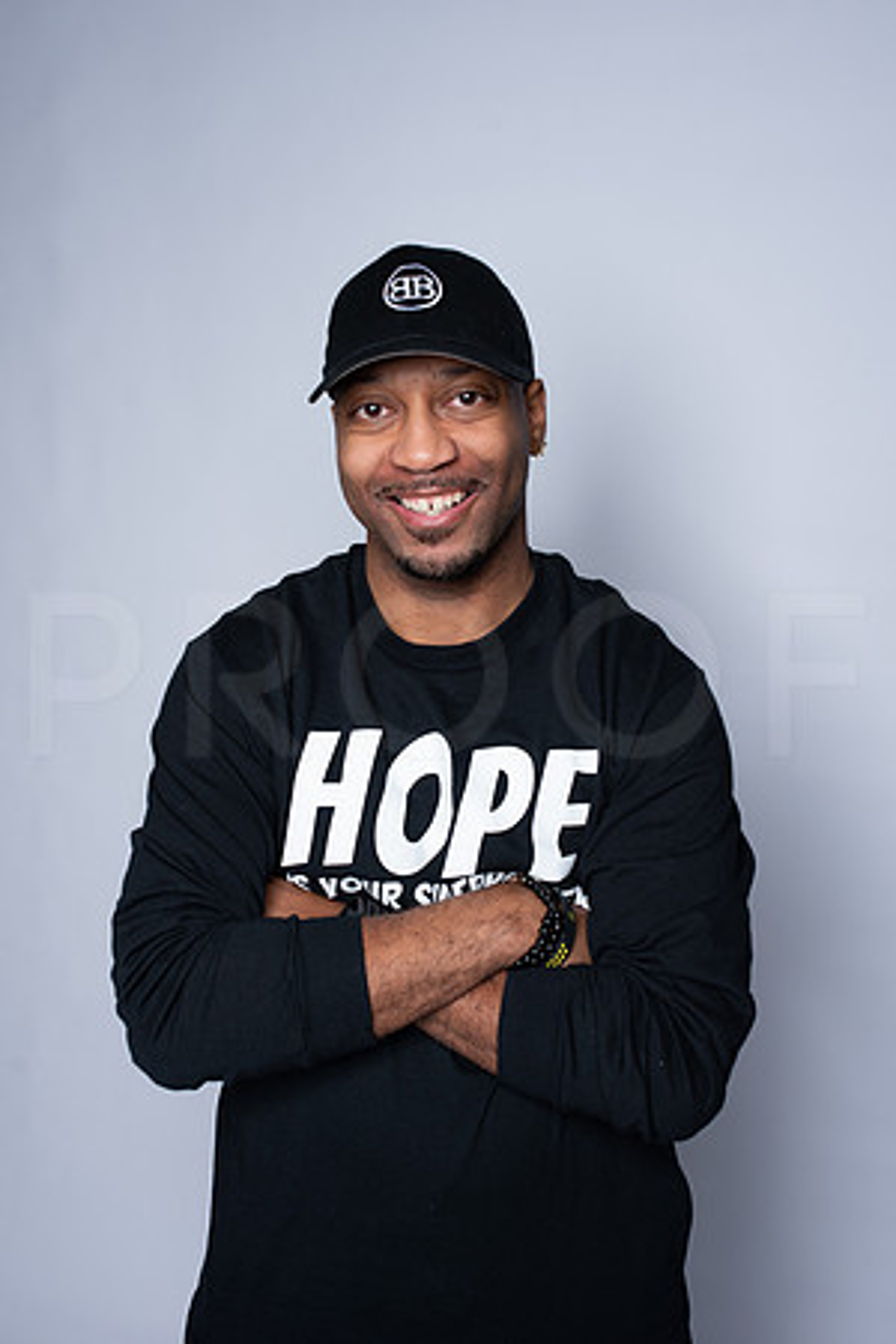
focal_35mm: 35
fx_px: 1307
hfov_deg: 37.9
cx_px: 448
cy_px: 672
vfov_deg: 54.4
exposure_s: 1/200
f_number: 6.3
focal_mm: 35
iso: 250
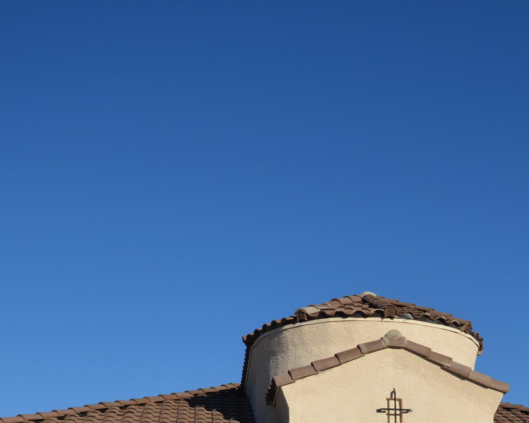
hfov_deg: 30.0
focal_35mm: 61
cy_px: 528
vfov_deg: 22.7
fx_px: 955
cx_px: 450
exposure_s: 1/400
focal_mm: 14
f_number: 9
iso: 100
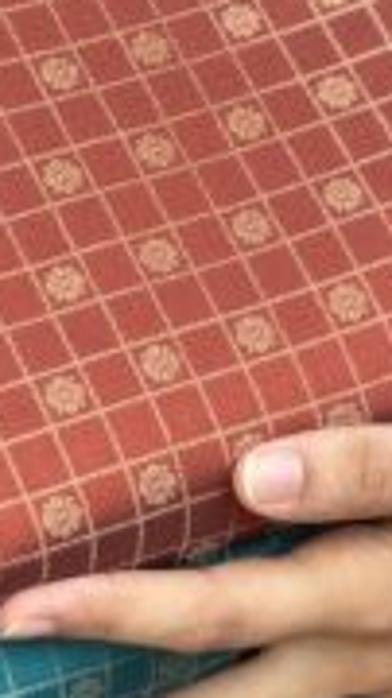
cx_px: 12
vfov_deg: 6.7
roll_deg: -2.4
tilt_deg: -25.9
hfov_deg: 3.8
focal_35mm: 323
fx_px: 5980
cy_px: 142
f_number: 2.8
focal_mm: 16.89
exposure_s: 1/121
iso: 100
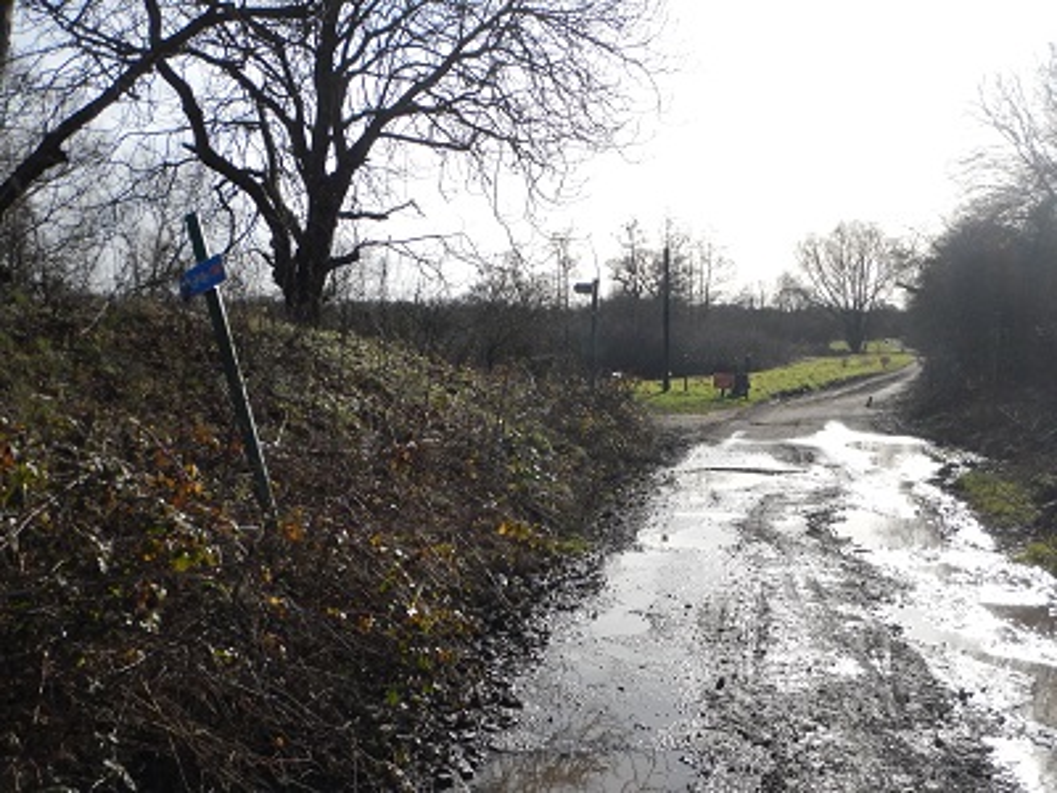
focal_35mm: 37
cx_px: 528
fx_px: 1130
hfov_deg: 50.1
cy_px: 396
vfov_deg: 38.7
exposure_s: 1/1500
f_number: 8.4
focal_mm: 6.6
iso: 800
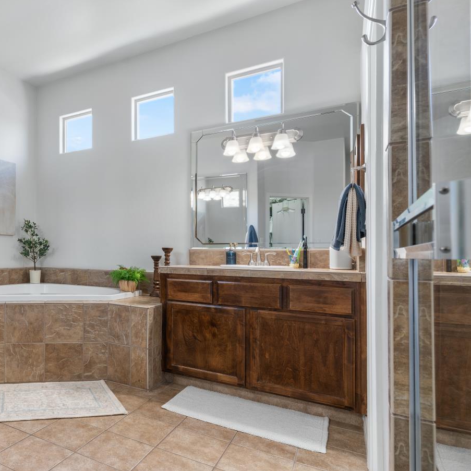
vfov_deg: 65.0
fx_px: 369
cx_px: 80
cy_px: 249
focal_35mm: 24
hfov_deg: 58.9
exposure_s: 1/6
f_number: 7.1
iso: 200
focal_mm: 17
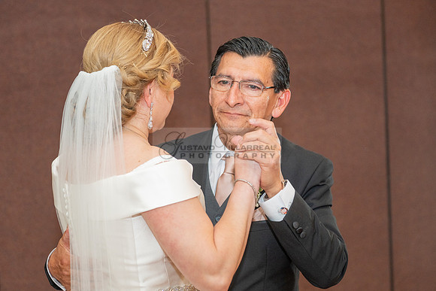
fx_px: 977
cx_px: 218
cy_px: 168
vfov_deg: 16.9
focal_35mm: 81
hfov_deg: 25.2
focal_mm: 70
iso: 800
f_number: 3.5
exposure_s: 1/125
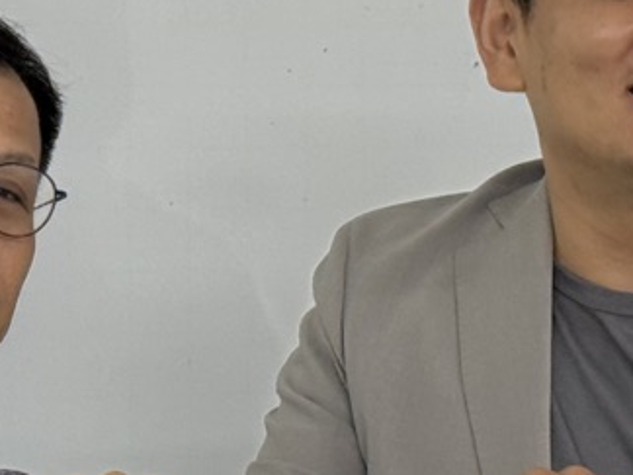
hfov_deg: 8.4
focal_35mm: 237
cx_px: 315
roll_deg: +1.2
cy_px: 412
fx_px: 4334
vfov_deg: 6.3
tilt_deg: -2.3
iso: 125
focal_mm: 6.76
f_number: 1.78
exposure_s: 1/60
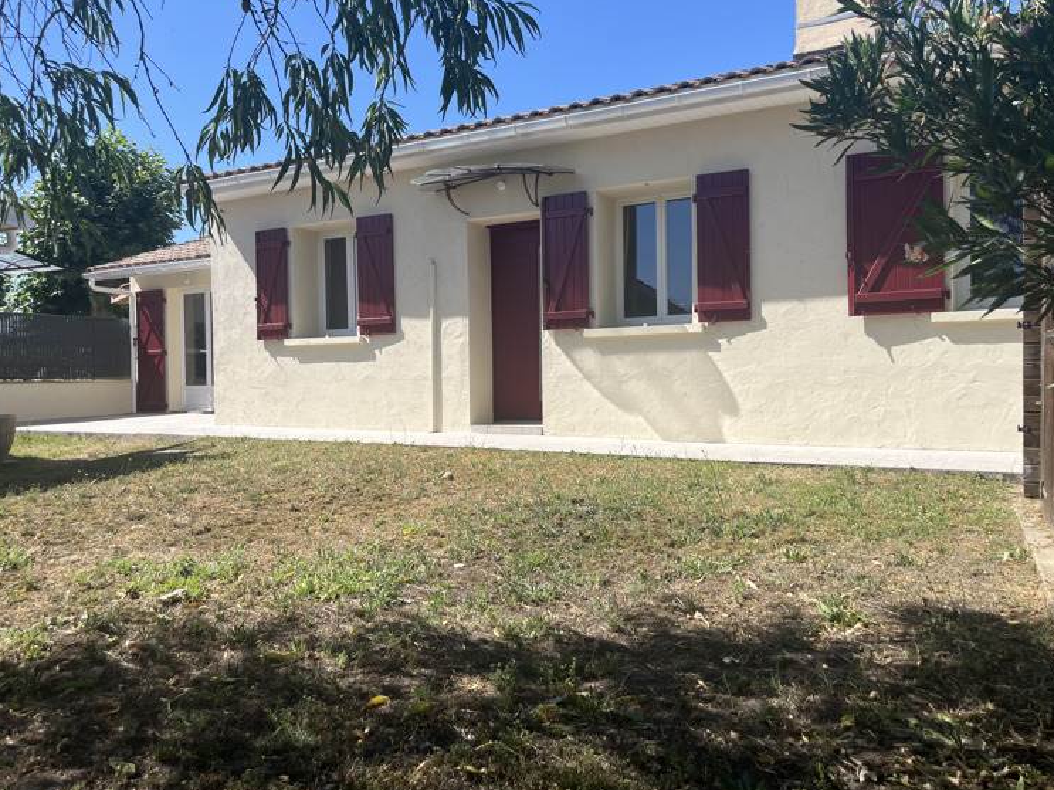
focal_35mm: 28
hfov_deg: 63.4
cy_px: 373
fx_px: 852
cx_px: 539
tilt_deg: -0.1
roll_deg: +1.5
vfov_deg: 49.7
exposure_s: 1/2899
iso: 50
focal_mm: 5.1
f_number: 1.6
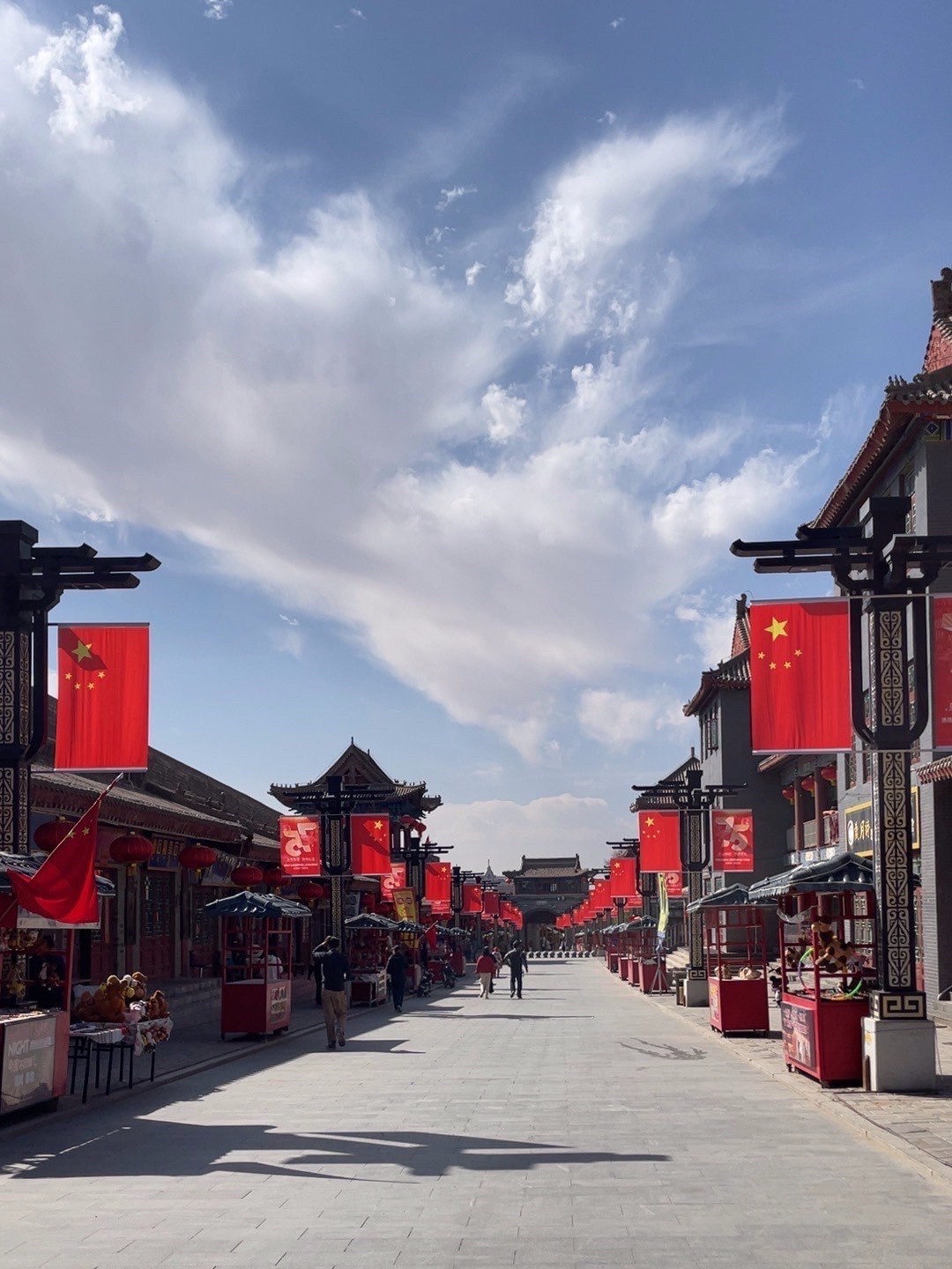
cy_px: 634
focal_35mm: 27
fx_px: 990
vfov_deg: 65.3
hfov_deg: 51.4
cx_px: 476
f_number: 1.6
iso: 32
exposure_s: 1/6494
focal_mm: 4.2
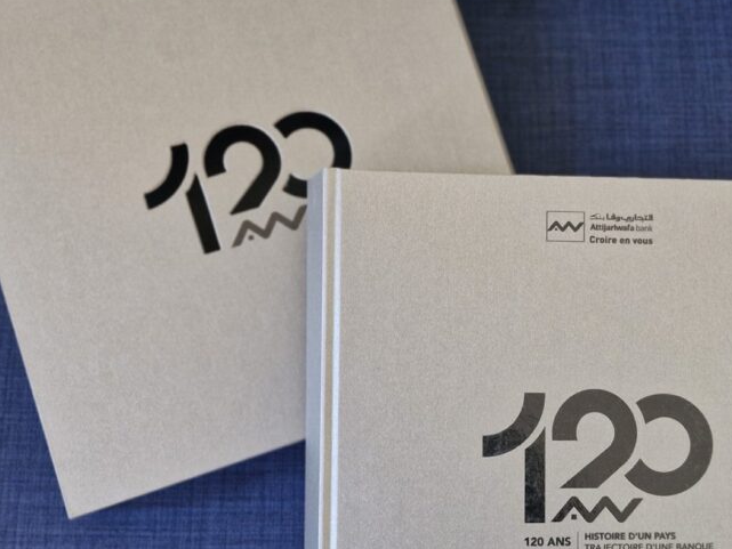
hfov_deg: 44.8
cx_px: 375
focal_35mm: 42
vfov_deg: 34.3
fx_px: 888
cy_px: 321
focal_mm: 5.54
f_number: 1.8
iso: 640
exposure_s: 1/33
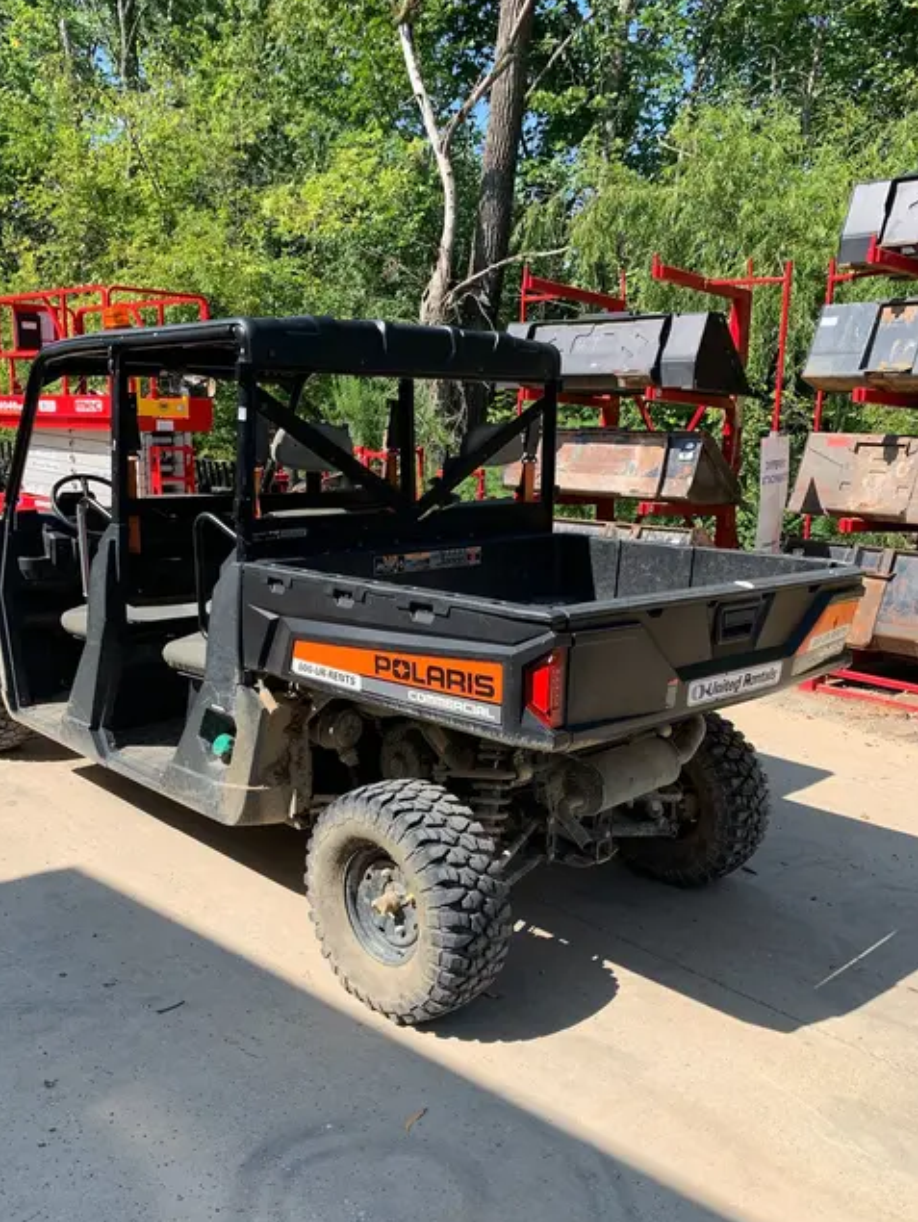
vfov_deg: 59.8
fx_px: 1060
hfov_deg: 46.7
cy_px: 675
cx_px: 404
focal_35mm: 30
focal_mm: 4.25
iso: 25
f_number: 1.8
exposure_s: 1/1011
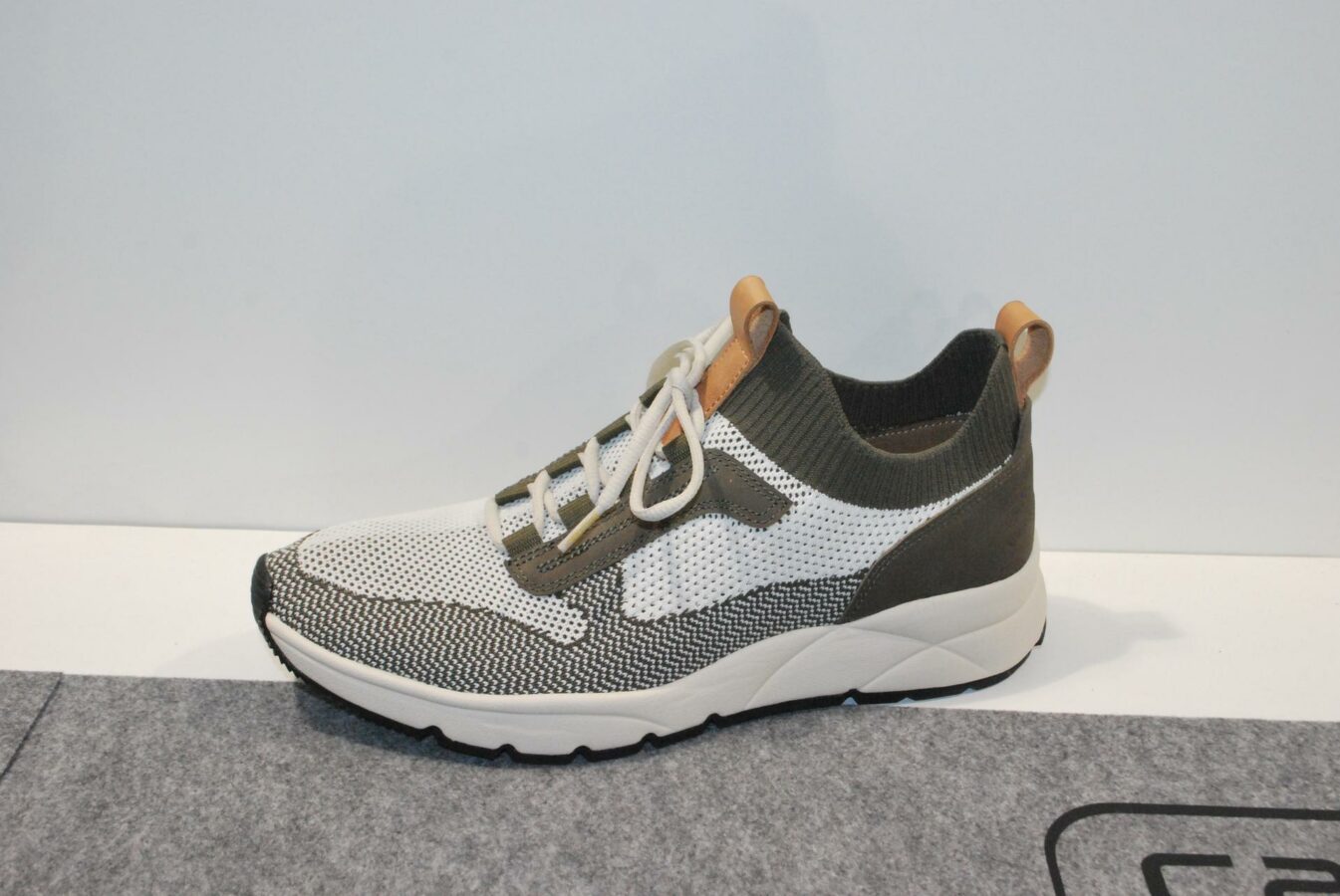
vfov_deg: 34.3
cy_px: 448
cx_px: 670
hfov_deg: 49.5
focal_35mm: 39
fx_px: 1453
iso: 1600
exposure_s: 1/160
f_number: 9
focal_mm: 26
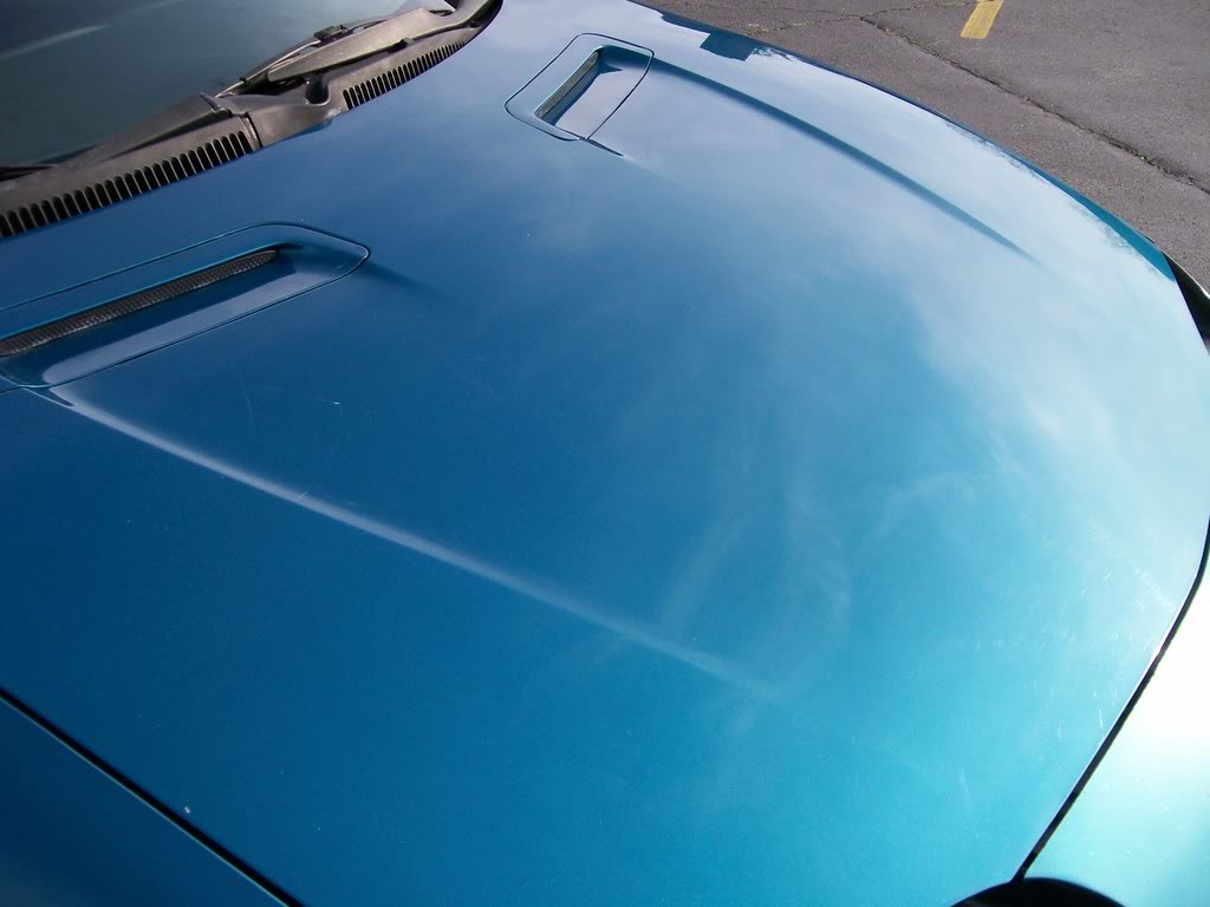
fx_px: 1258
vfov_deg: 39.7
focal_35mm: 36
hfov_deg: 51.4
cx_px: 605
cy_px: 454
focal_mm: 6
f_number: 2.7
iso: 80
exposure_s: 1/661
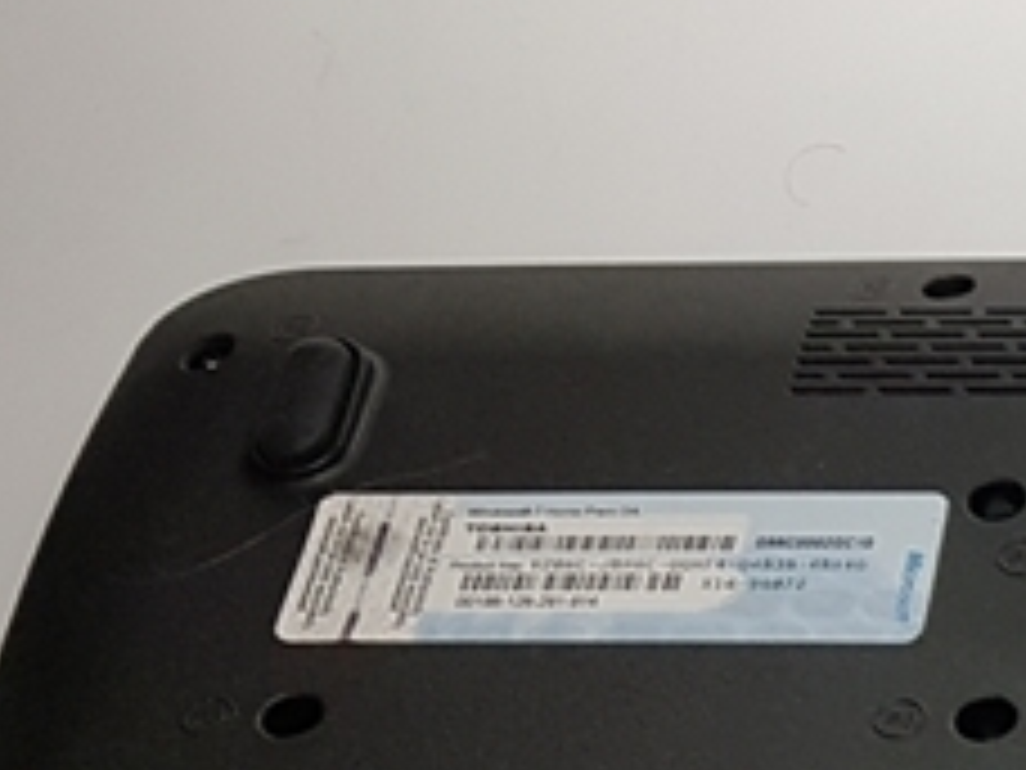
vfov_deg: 11.9
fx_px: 3409
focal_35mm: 115
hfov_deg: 14.8
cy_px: 1396
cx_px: 1868
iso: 50
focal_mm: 4.2
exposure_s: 1/100
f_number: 1.7
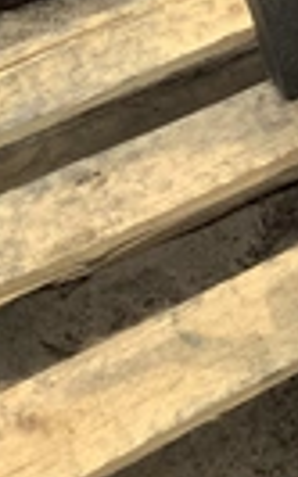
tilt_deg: -45.1
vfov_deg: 20.3
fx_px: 1288
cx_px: 693
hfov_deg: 11.2
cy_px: 0
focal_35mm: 99
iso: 25
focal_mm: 3.3
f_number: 2.4
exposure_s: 1/668
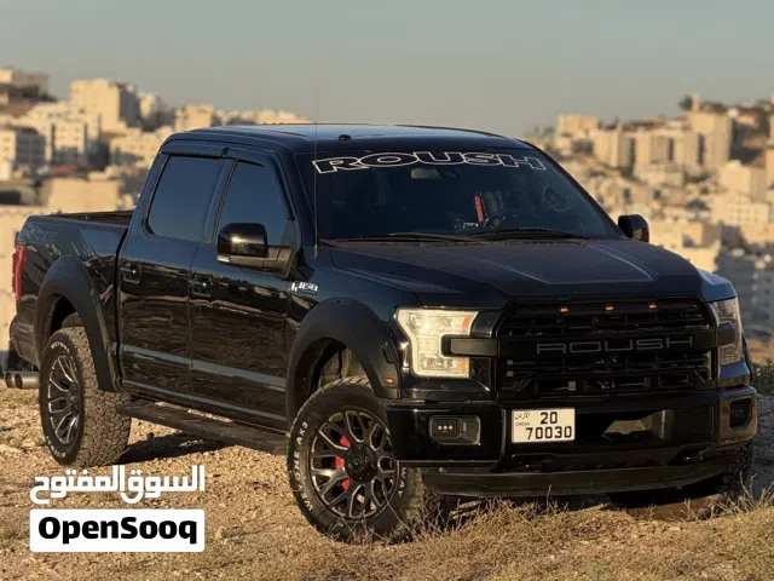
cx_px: 387
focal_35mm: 100
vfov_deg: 14.8
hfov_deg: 19.6
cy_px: 290
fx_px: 2236
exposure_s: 1/579
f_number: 2.8
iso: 50
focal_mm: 16.89
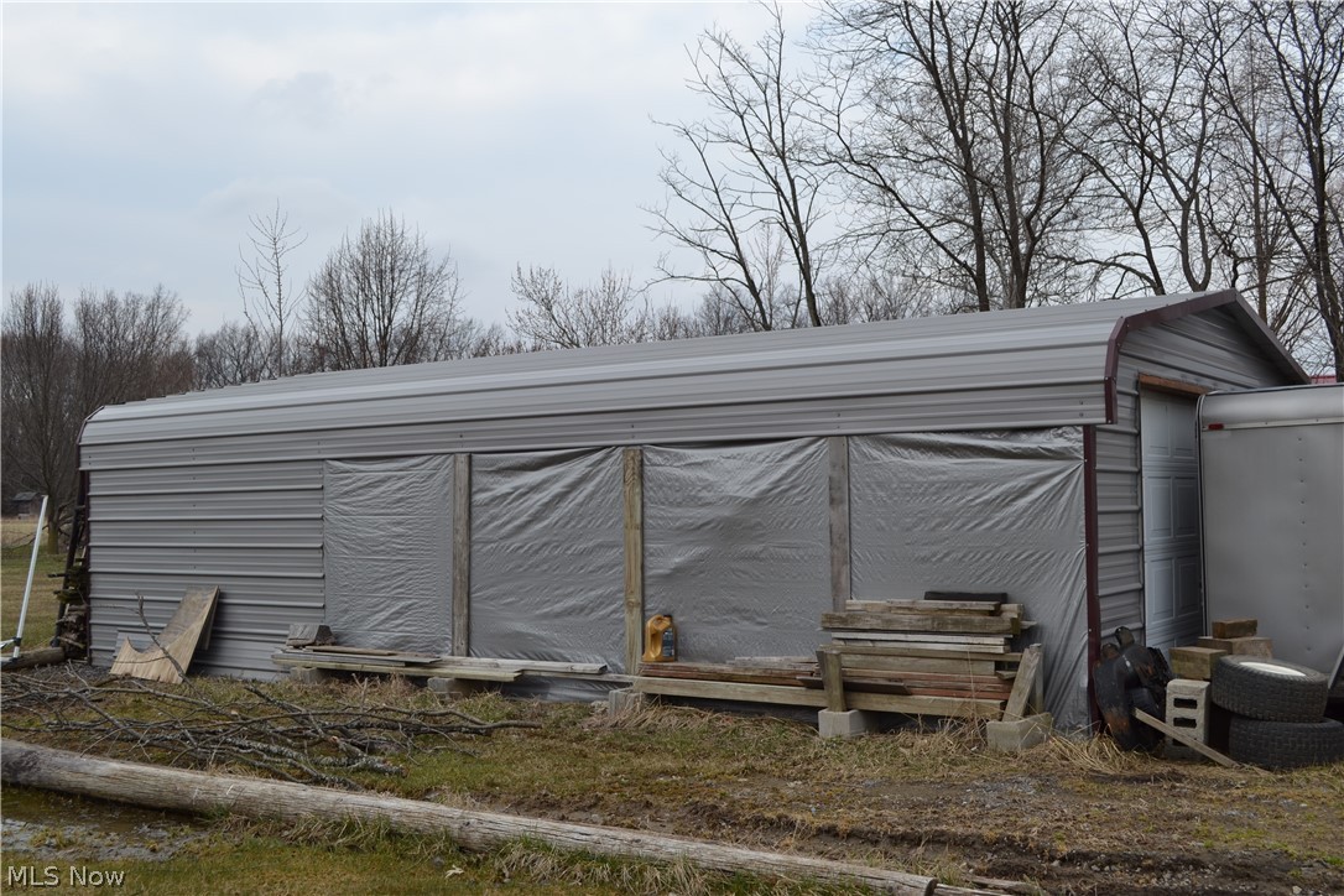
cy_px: 448
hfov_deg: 49.6
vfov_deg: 34.2
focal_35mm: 39
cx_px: 672
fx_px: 1456
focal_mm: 26
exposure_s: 1/200
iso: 100
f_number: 7.1
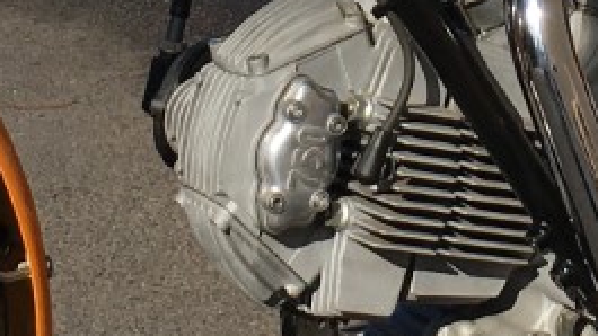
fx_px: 2727
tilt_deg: -5.5
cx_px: 469
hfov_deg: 12.5
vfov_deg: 6.9
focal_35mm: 172
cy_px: -216
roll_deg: +0.4
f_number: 2.2
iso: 25
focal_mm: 4.15
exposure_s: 1/1832
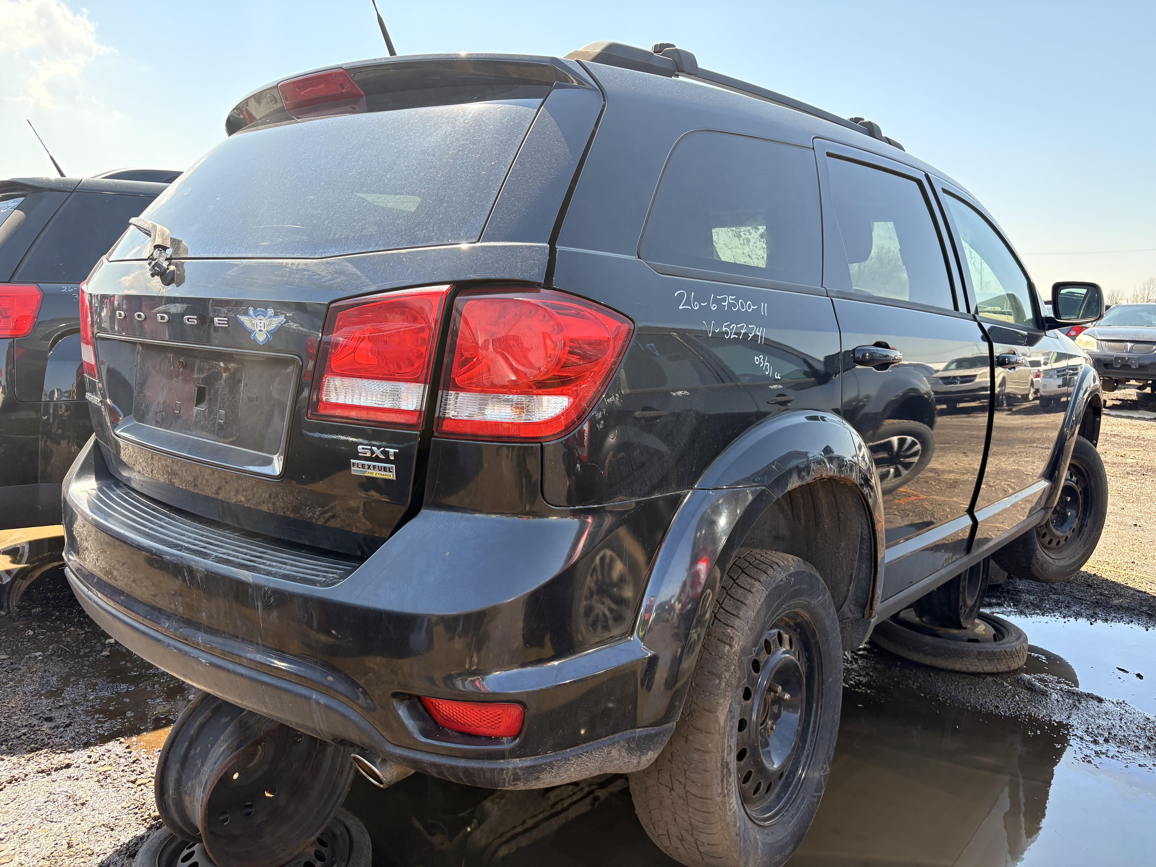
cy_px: 434
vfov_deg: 53.1
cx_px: 578
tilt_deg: -7.8
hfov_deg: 67.3
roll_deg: -1.9
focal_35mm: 26
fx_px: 868
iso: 64
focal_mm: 5.96
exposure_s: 1/586
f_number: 1.6
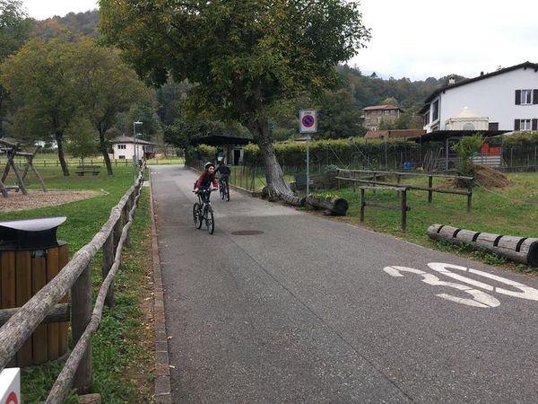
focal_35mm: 29
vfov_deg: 48.2
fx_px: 451
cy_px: 202
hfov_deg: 61.7
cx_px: 269
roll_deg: -0.5
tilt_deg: -1.6
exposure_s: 1/183
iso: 25
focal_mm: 4.15
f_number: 2.2
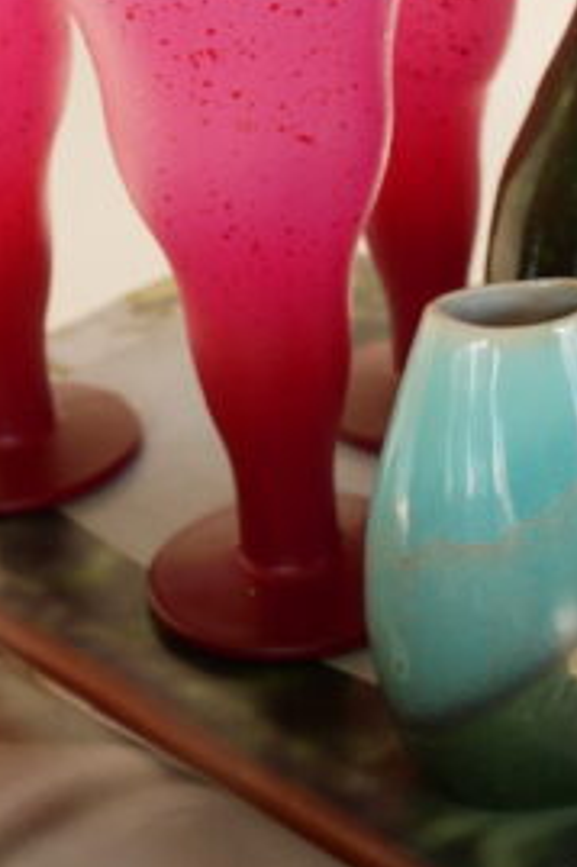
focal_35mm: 68
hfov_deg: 19.9
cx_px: 403
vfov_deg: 29.6
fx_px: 1637
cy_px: 338
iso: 200
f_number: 4.9
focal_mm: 22
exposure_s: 1/100
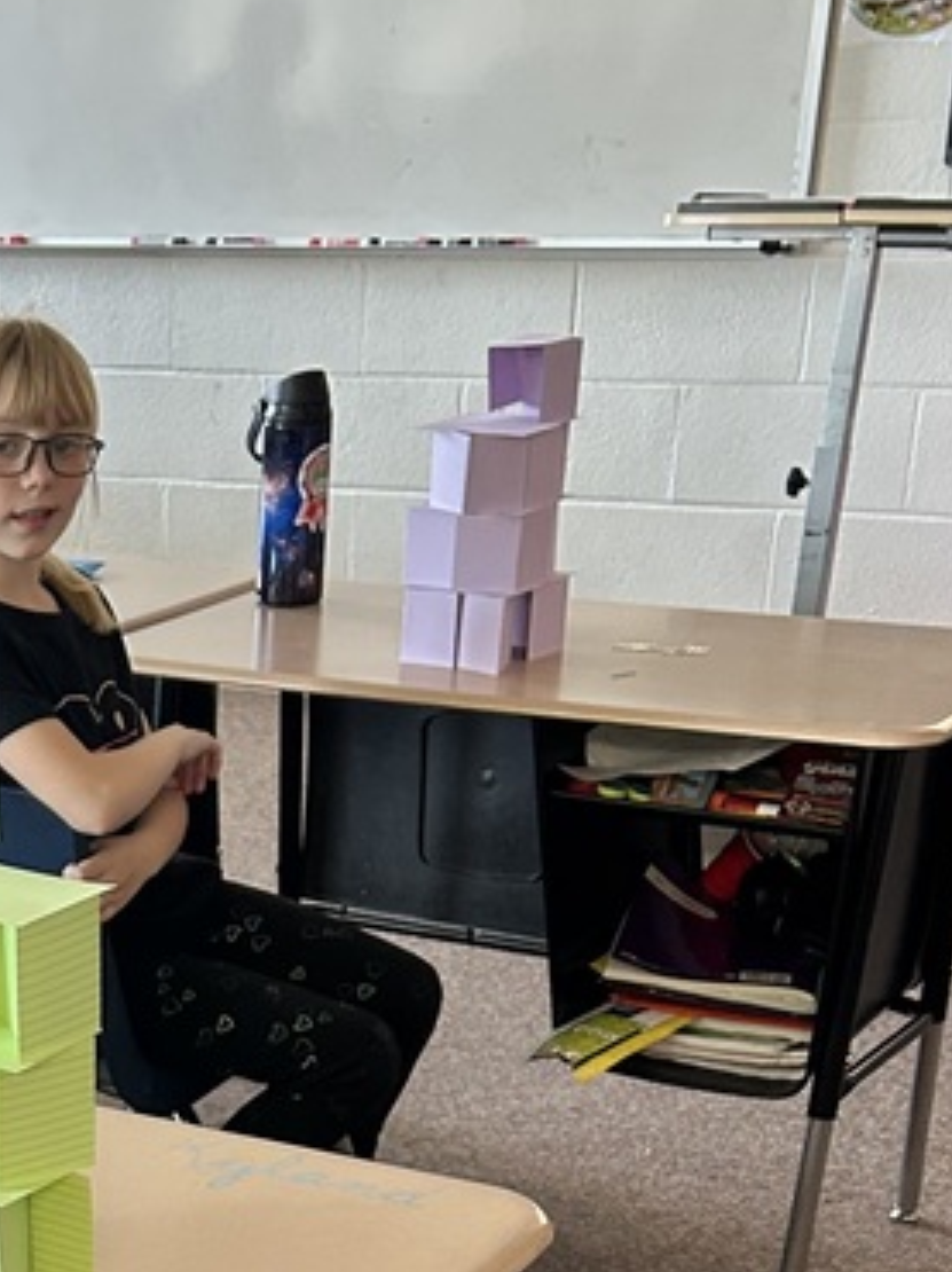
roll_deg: +5.7
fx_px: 2643
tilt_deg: -27.9
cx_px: -189
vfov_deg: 25.2
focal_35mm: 72
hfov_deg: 19.3
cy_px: 1389
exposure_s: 1/60
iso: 200
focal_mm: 5.7
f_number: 1.5
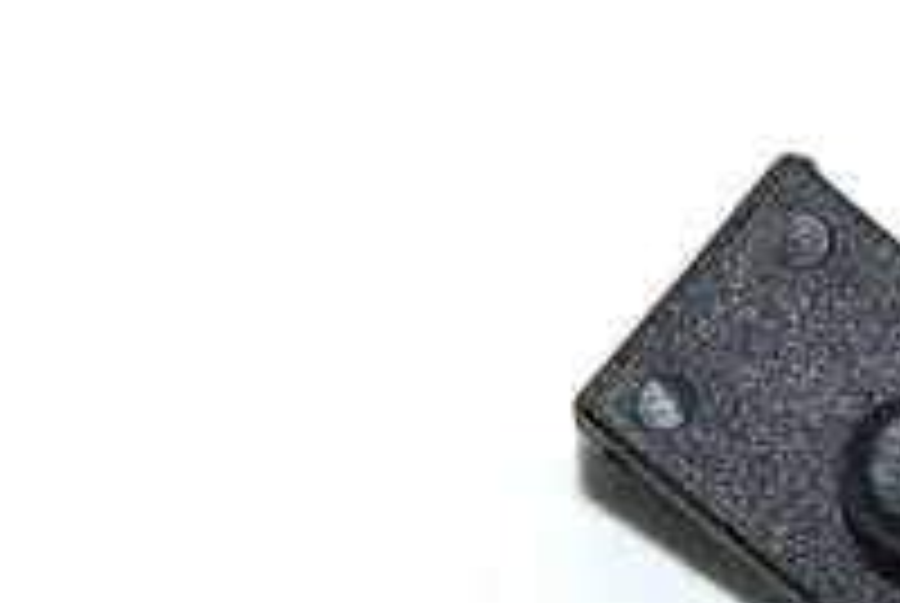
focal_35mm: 210
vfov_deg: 6.6
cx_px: 1148
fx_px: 5258
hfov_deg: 9.6
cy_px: 472
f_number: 11
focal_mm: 35
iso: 100
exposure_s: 1/40
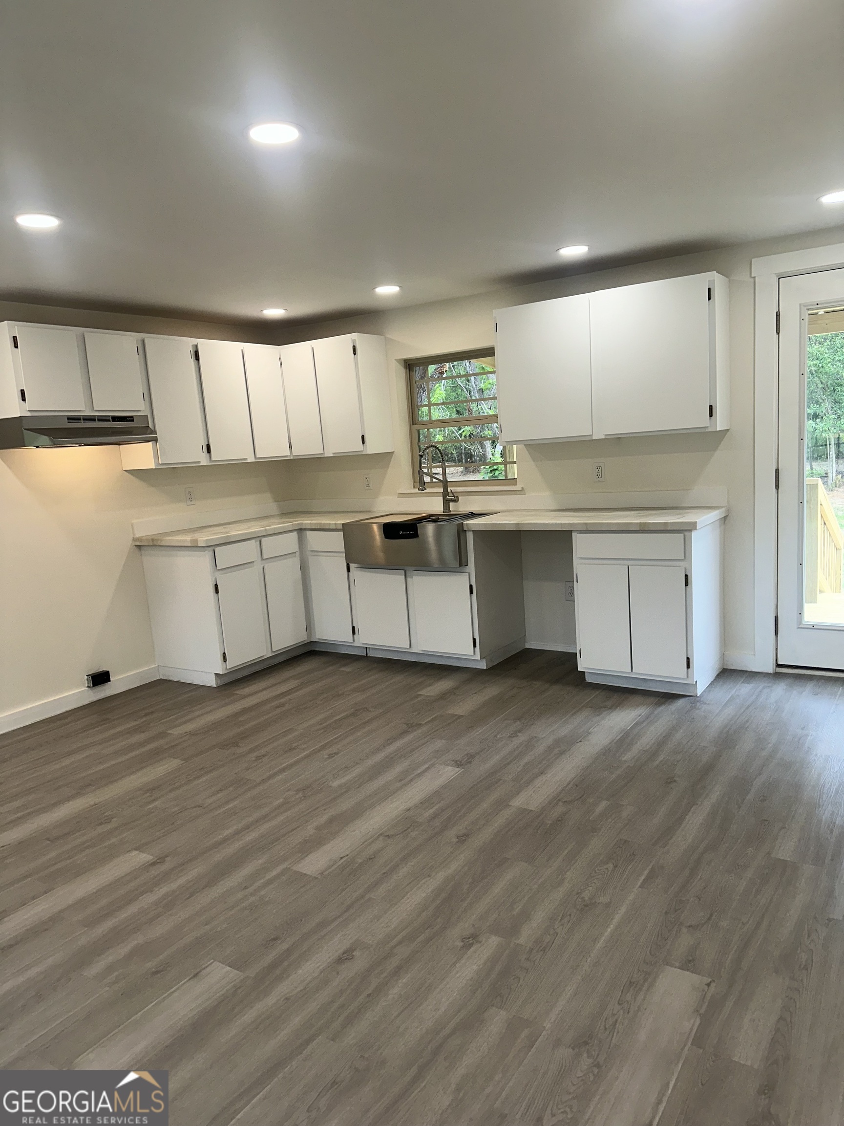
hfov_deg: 56.8
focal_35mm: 24
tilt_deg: -7.8
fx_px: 780
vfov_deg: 71.6
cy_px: 563
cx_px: 422
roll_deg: +2.5
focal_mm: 6.86
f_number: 1.78
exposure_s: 1/240
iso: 50
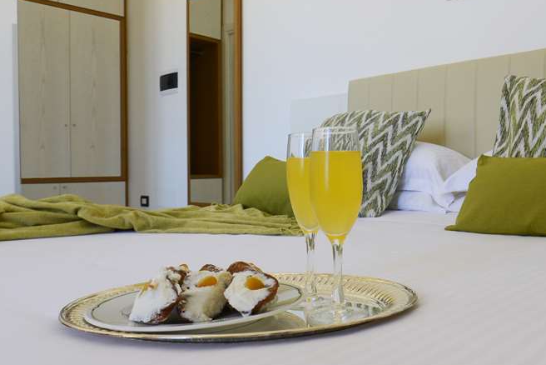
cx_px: 383
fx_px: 486
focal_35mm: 32
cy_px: 195
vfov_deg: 41.1
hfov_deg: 56.8
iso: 400
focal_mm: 14
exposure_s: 1/80
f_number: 6.3
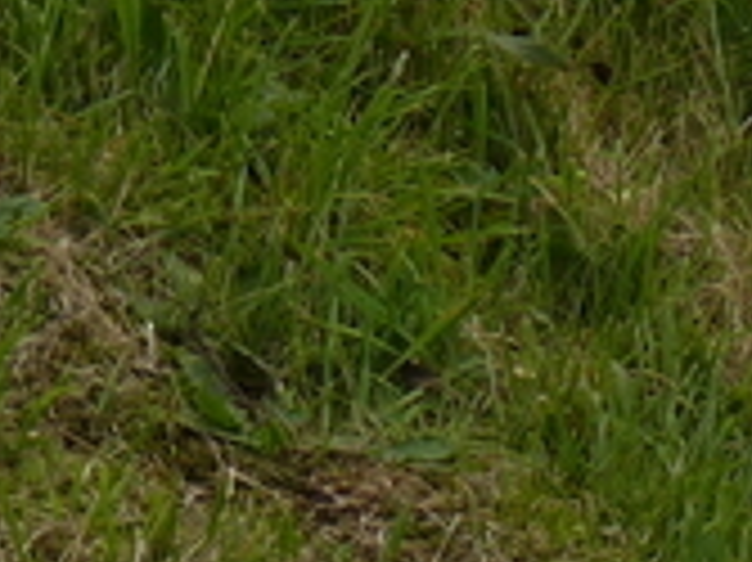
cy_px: -1007
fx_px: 11592
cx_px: -90
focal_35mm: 534
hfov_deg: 3.7
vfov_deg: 2.7
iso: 80
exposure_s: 1/250
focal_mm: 15.5
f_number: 4
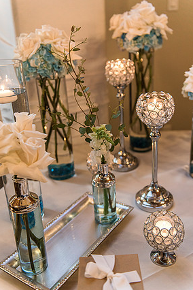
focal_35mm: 38
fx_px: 306
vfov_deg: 50.7
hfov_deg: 35.0
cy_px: 140
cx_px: 101
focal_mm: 36
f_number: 2.8
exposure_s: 1/160
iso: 1600
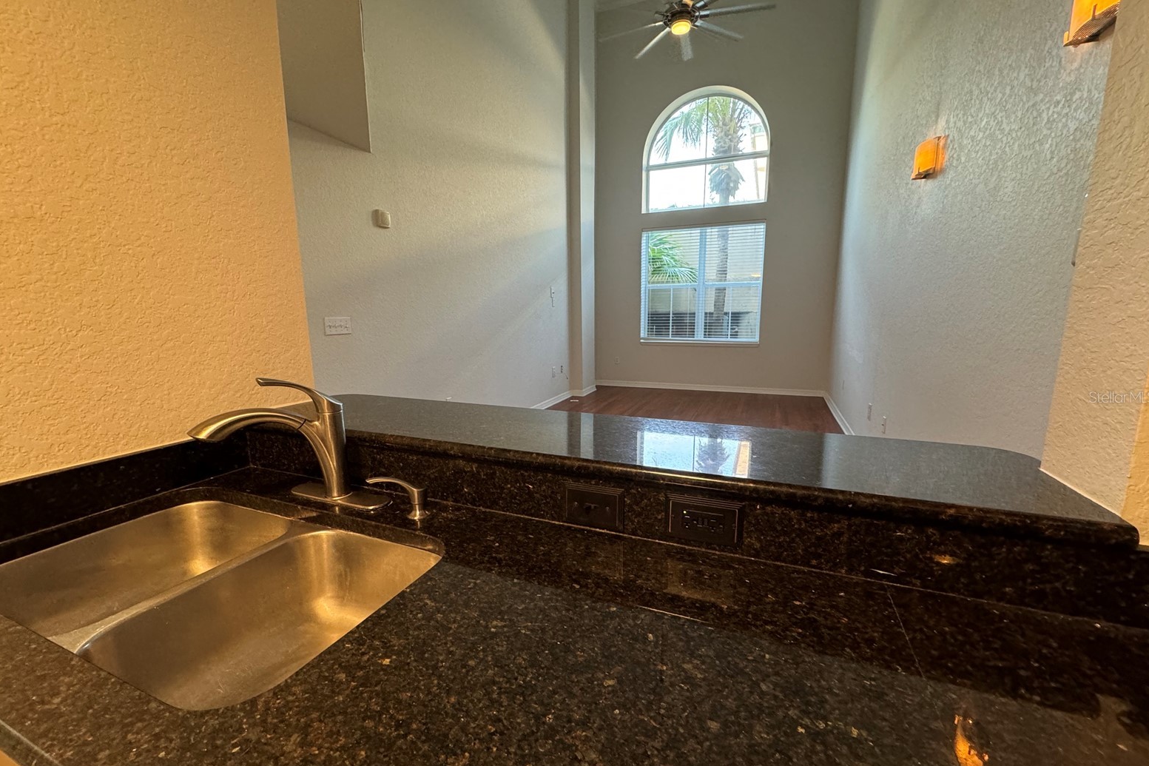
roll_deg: +0.8
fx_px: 479
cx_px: 567
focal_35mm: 15
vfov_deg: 77.3
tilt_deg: -11.3
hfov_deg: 100.4
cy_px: 397
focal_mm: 2.22
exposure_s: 1/60
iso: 400
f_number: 2.2
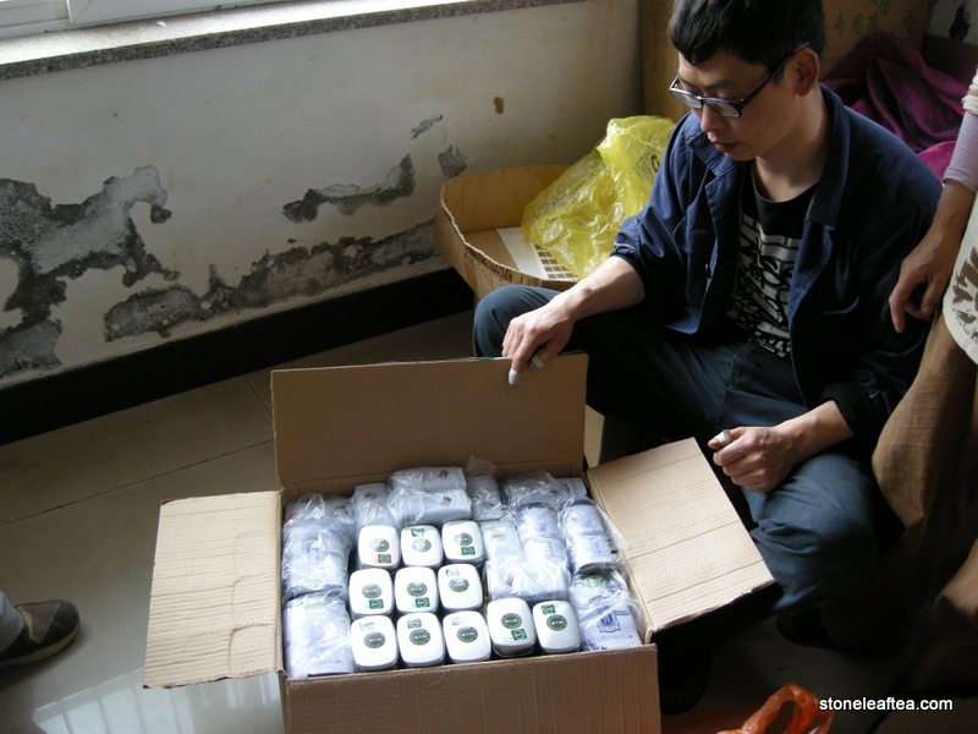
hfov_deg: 52.6
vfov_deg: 40.7
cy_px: 367
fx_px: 989
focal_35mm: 35
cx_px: 489
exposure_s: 1/54.2
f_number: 2.7
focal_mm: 7.5
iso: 165
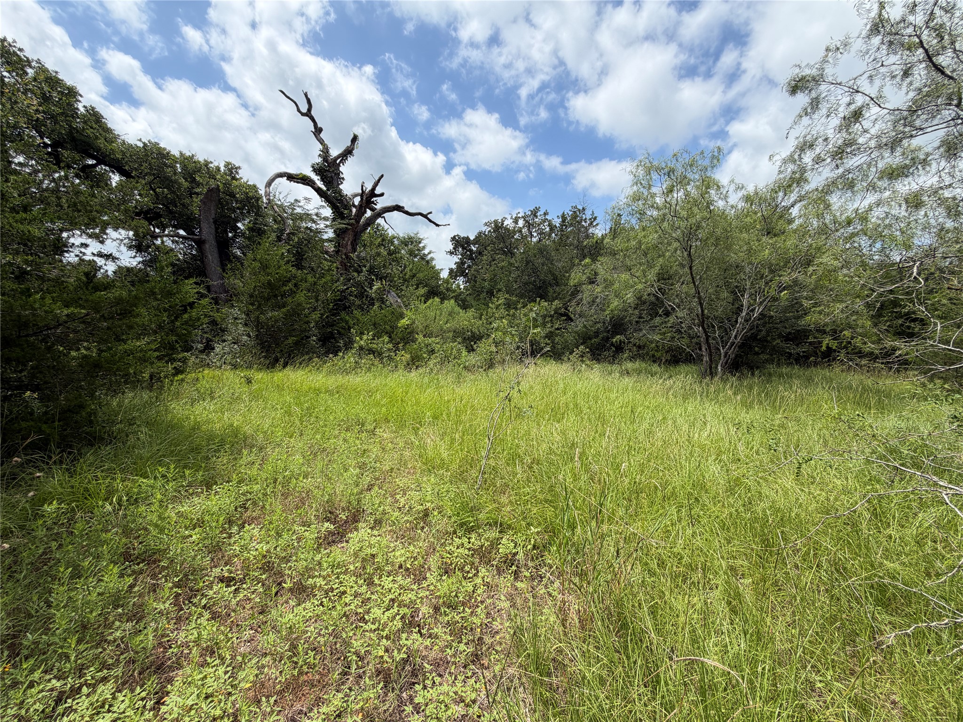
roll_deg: -3.0
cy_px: 361
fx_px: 389
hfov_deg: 102.1
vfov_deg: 85.7
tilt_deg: -4.8
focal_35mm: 14
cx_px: 482
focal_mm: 2.22
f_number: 2.2
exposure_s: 1/830
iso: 20
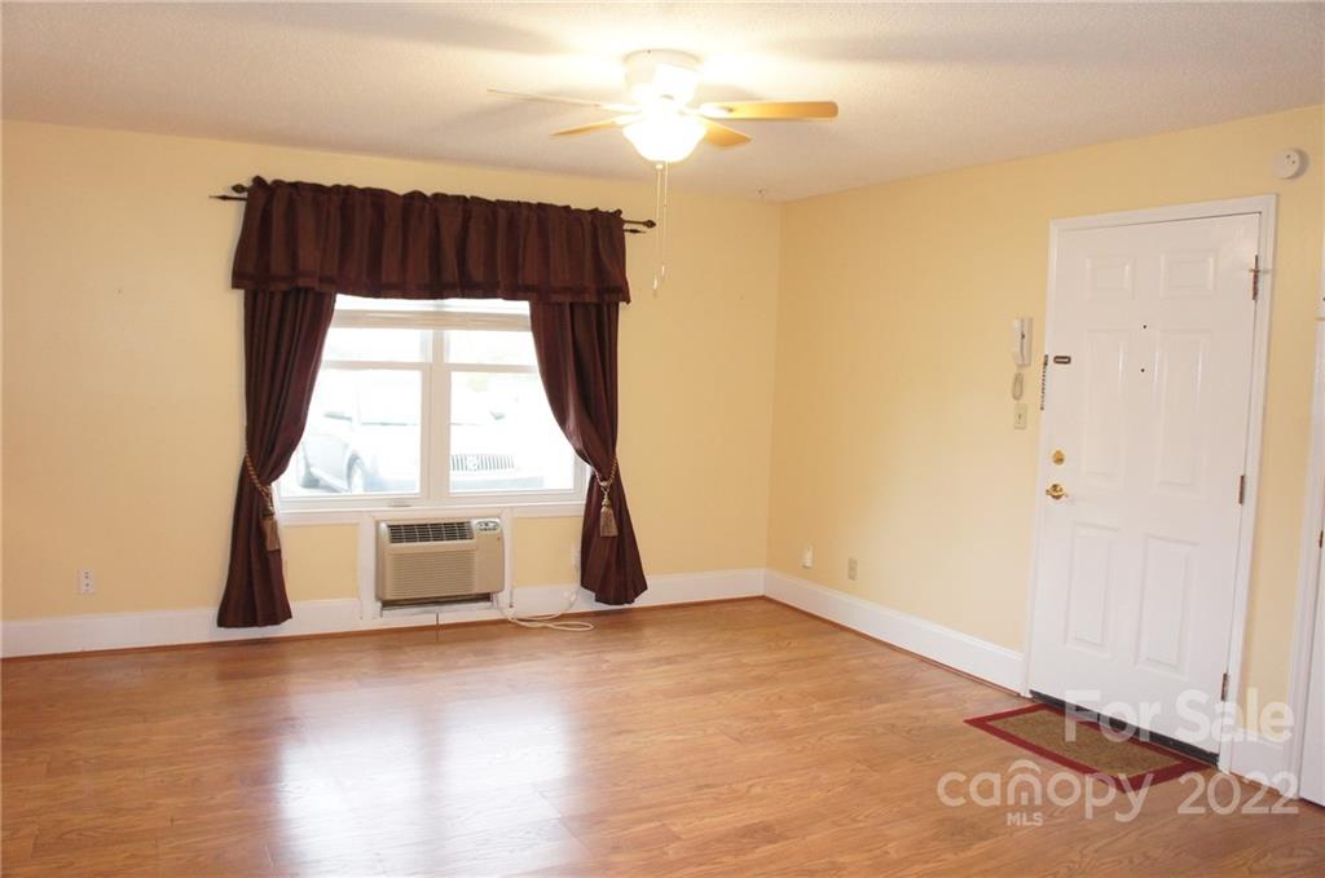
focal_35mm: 27
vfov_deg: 47.8
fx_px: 992
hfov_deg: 67.5
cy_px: 439
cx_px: 662
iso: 1000
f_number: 3.5
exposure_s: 1/60
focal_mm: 18
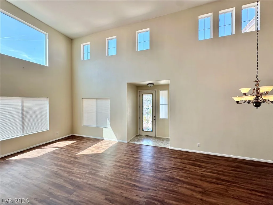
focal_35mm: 14
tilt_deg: +0.5
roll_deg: -0.1
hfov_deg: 102.1
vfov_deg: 85.7
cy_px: 102
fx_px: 110
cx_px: 136
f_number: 2.2
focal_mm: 2.22
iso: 40
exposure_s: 1/166
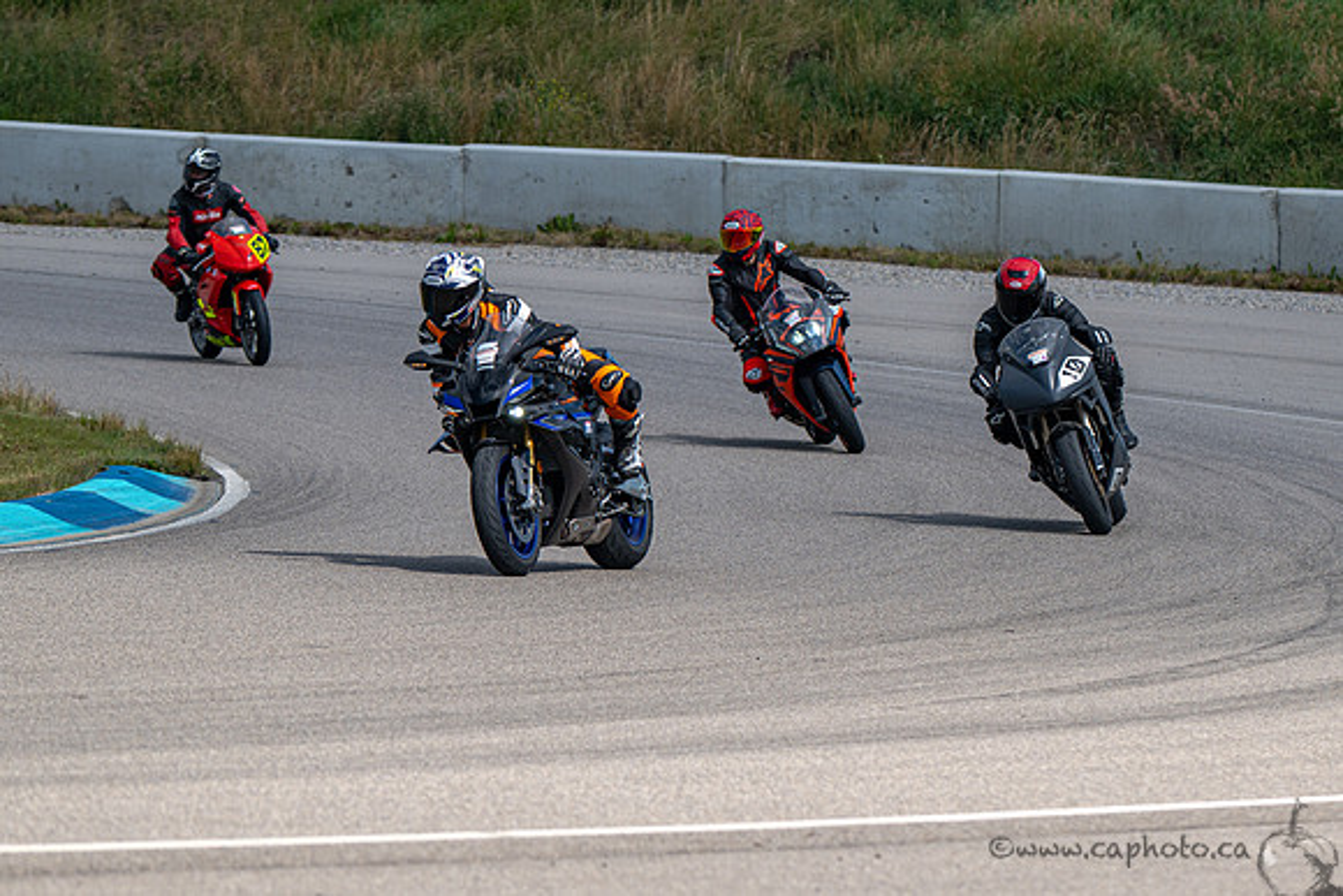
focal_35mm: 282
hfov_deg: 7.3
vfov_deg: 4.9
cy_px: 413
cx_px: 818
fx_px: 10527
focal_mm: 180
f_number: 5.6
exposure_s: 1/1250
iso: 140
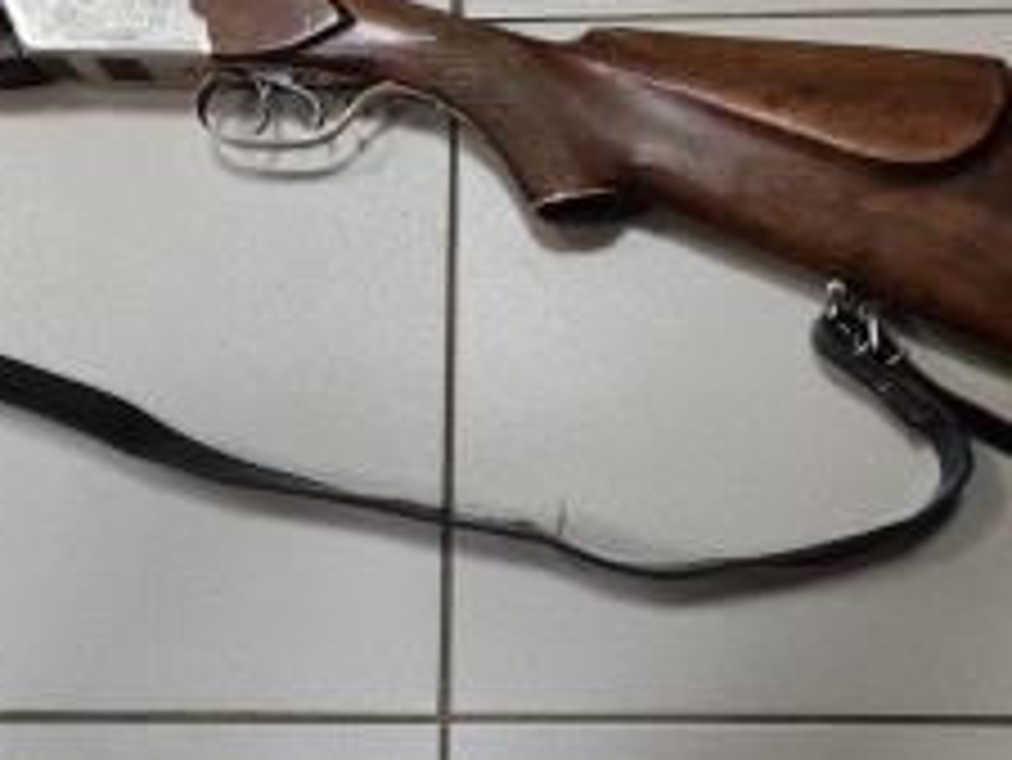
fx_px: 1229
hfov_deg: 44.8
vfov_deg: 33.7
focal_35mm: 42
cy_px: 191
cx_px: 504
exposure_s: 1/50
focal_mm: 6.12
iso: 1600
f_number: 1.9
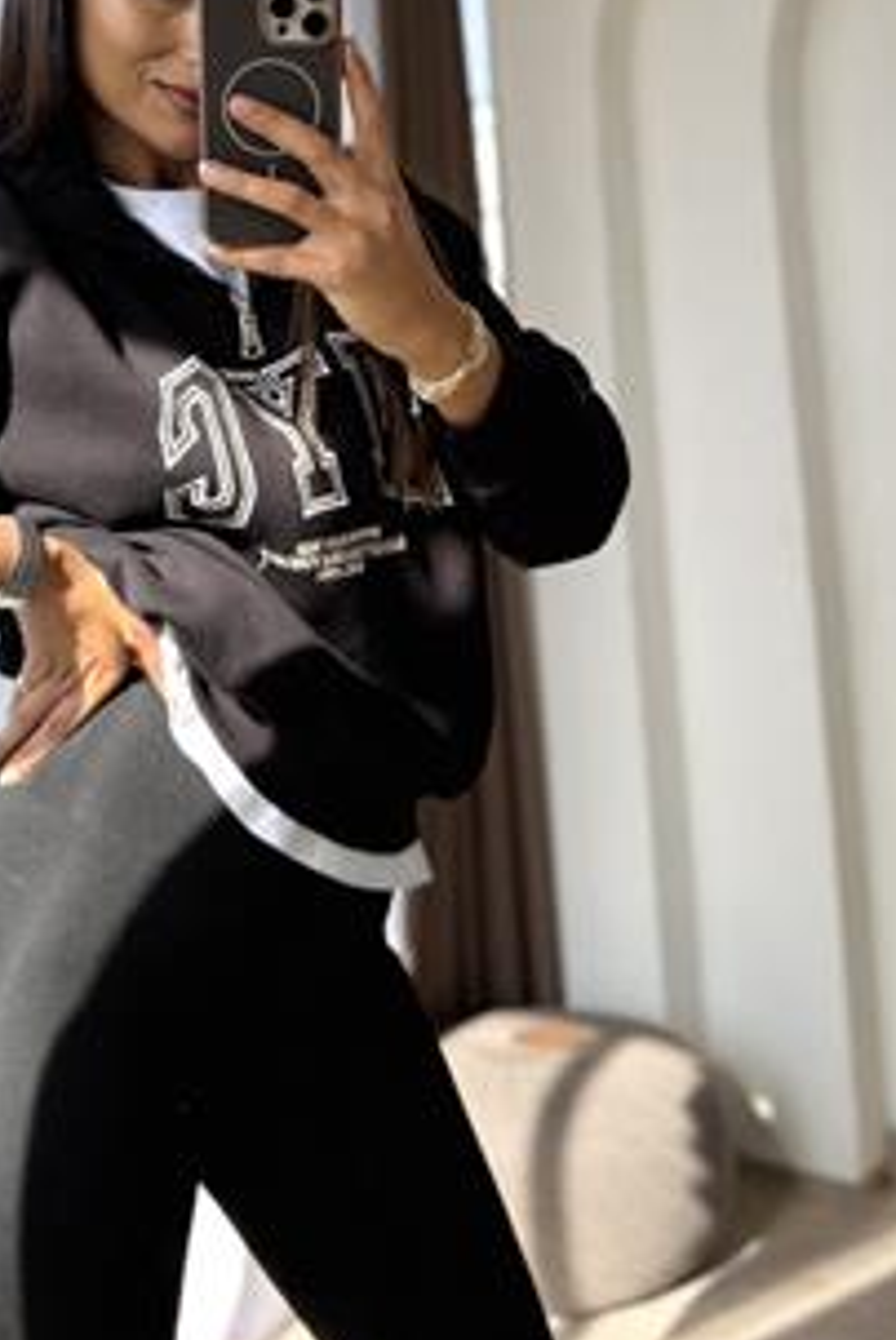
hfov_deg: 30.6
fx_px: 1639
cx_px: 421
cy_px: 277
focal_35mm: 44
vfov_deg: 42.6
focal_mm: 6.76
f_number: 1.78
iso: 64
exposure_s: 1/213
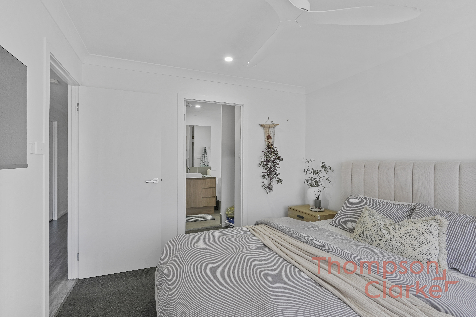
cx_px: 238
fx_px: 218
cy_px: 158
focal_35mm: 16
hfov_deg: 95.0
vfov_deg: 72.1
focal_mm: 11
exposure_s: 1/30
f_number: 9
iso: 1600
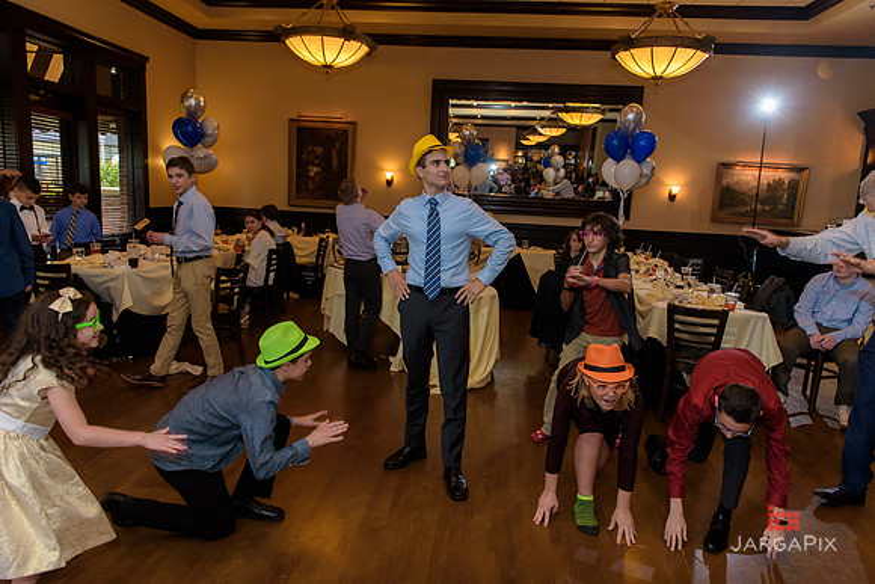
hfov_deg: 73.7
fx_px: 583
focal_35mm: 24
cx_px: 438
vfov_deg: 53.2
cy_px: 292
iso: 1600
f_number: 3.2
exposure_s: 1/125
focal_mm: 24
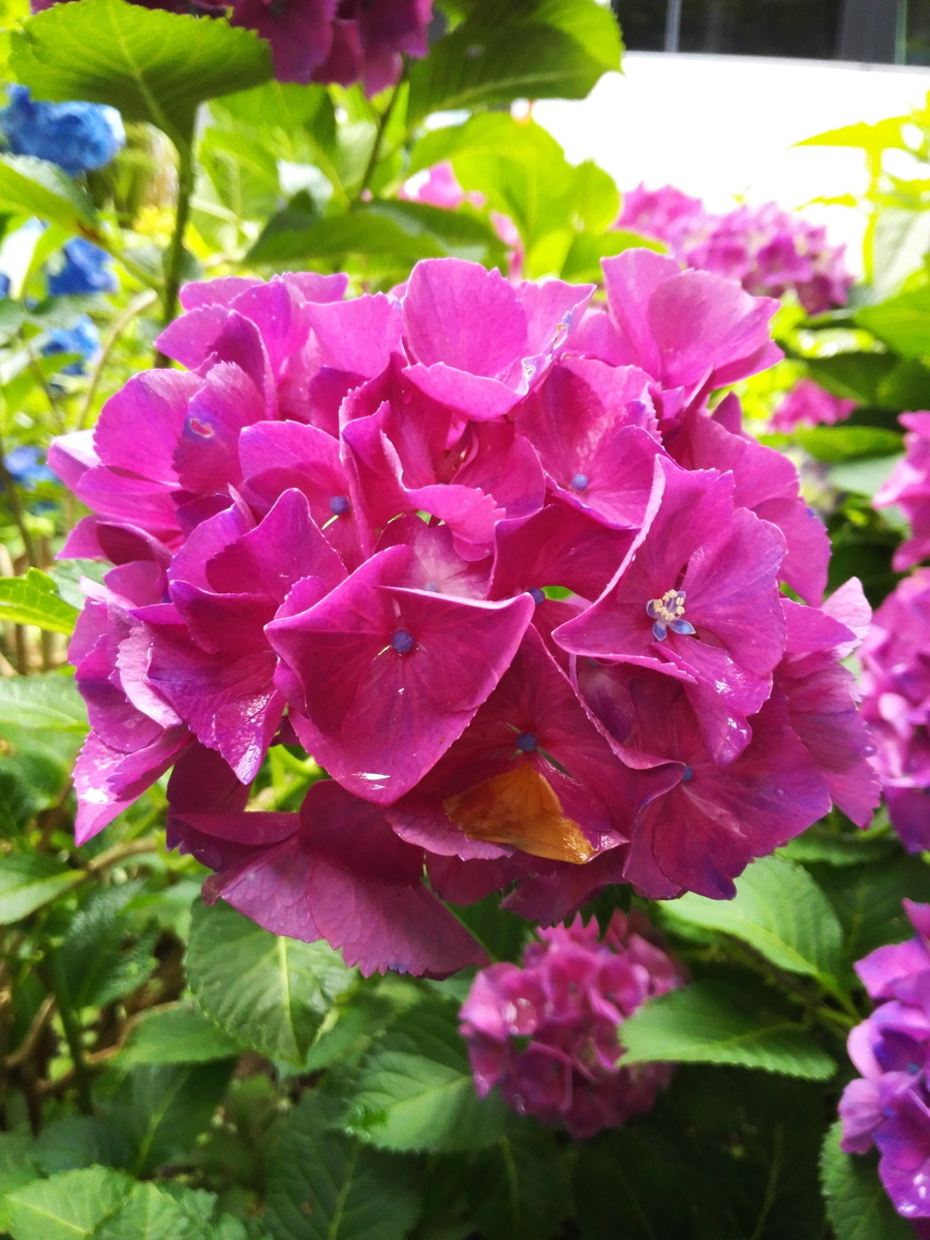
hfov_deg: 48.2
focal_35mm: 29
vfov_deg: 61.7
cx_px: 465
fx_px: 1039
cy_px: 620
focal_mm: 3.8
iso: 160
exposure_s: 1/100
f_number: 2
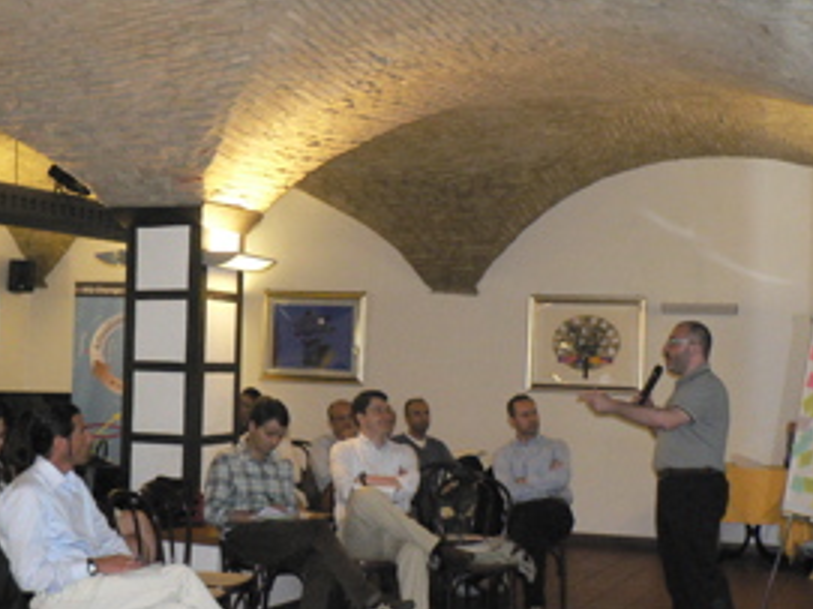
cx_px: 288
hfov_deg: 32.5
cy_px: 309
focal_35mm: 59
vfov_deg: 24.8
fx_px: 1385
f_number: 2.8
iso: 400
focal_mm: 6.7
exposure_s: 1/60
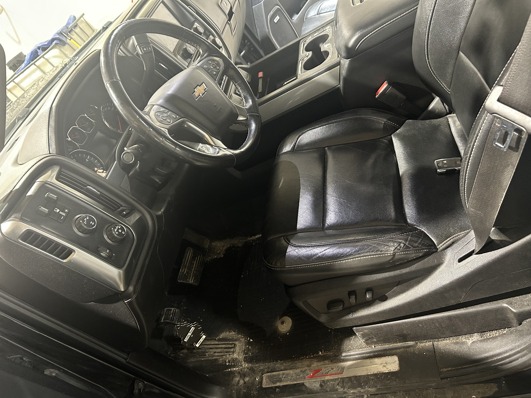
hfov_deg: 67.3
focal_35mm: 26
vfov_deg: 53.1
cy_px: 199
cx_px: 266
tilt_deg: -35.0
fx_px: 399
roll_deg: +40.2
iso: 500
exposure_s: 1/30
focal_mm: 5.7
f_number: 1.5
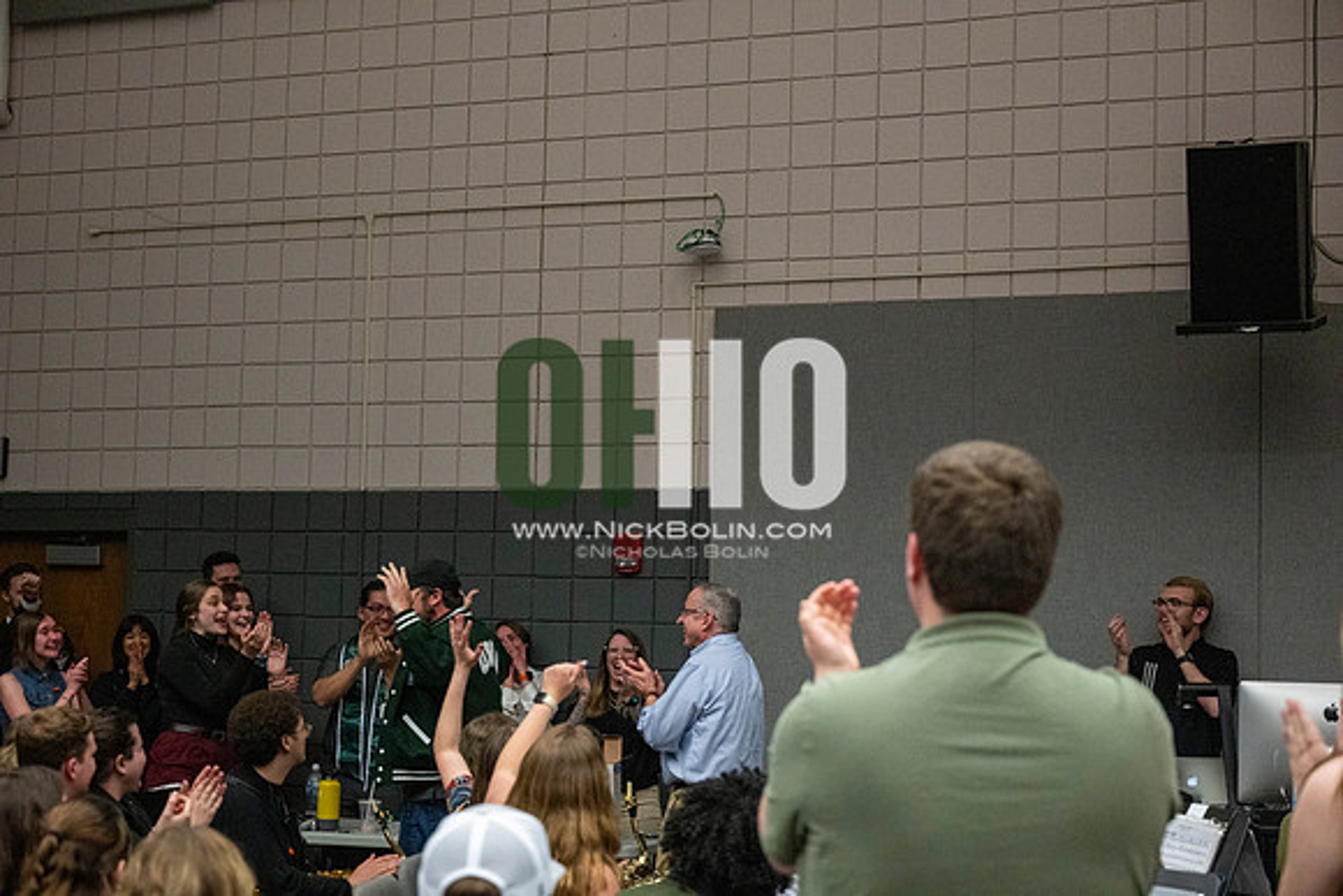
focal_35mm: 58
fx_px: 2164
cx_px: 672
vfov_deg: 23.4
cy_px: 448
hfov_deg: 34.5
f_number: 4
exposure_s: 1/500
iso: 10000
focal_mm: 58
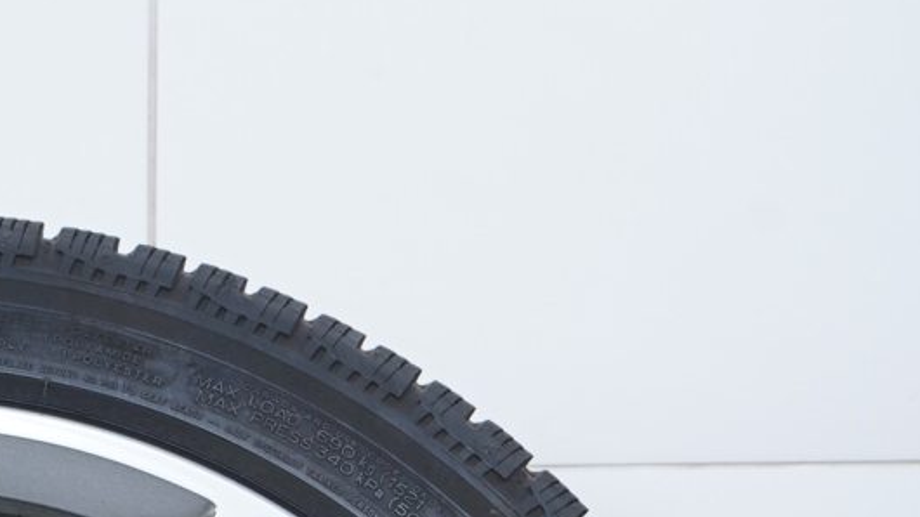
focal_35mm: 144
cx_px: -95
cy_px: 1097
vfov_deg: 8.0
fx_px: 3512
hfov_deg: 14.6
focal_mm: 38
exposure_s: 1/100
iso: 250
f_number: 7.1
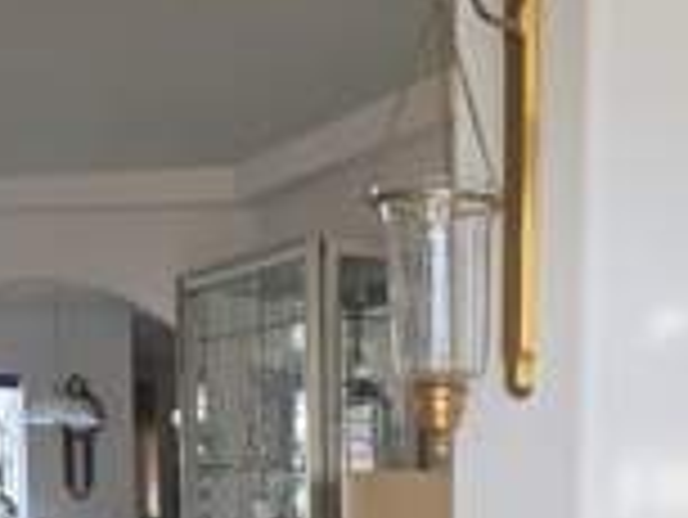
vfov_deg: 19.2
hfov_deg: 26.6
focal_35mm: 72
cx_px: 522
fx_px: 1432
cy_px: 642
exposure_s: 1/120
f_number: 1.8
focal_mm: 5.4
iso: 200
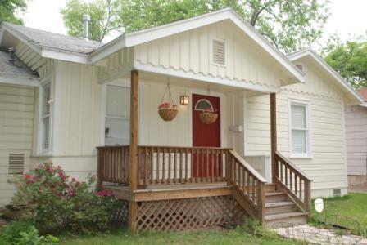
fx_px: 367
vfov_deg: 37.0
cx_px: 184
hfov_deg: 53.1
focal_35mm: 36
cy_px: 122
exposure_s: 1/80
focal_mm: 24
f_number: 4
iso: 100
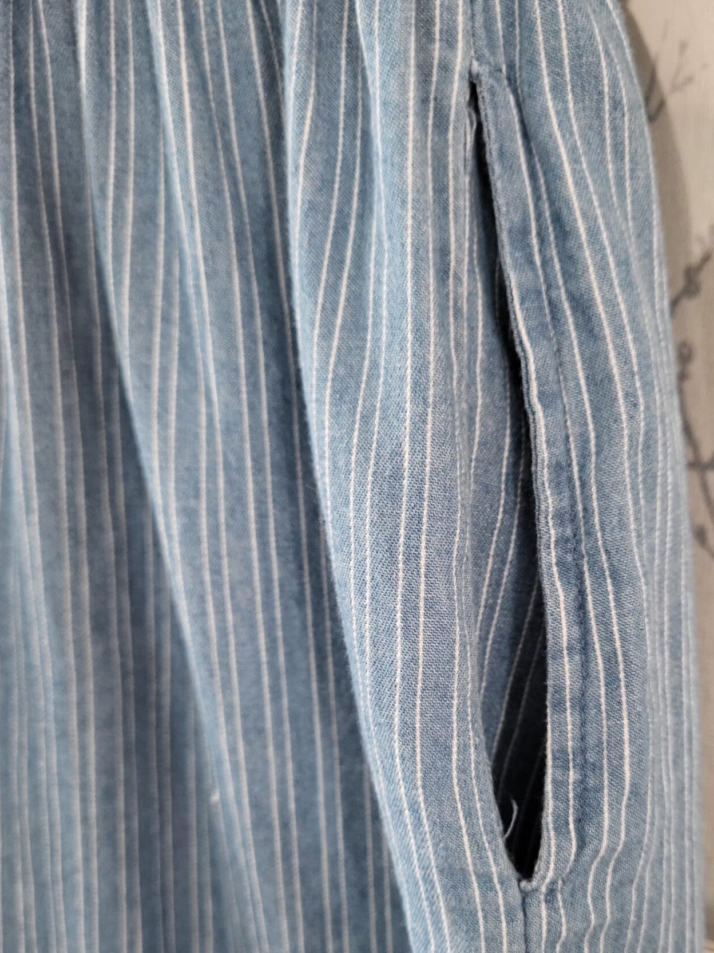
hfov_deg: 43.9
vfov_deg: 56.3
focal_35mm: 32
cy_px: 584
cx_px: 428
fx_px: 880
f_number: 1.8
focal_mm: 5.4
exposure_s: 1/40
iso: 320
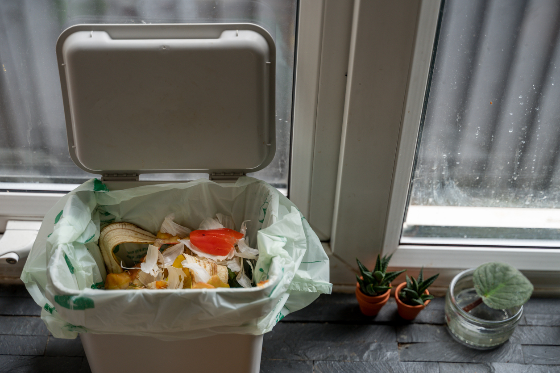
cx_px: 280
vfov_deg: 23.7
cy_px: 186
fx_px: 886
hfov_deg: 35.1
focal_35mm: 57
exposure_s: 1/125
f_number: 2.8
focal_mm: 57
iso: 320
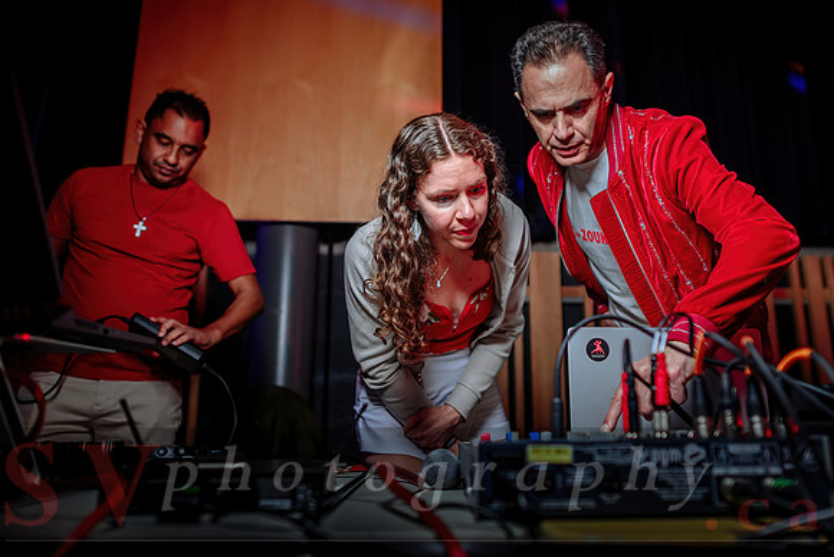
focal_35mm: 30
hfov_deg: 62.4
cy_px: 232
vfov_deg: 44.0
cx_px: 462
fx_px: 686
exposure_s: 1/50
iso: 800
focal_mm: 24
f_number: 1.8
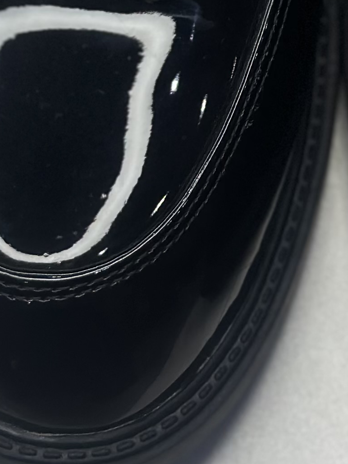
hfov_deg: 7.8
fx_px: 2519
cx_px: 431
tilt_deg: -66.9
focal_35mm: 188
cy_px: -138
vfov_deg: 10.3
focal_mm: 6.86
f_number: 1.78
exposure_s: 1/590
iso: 80
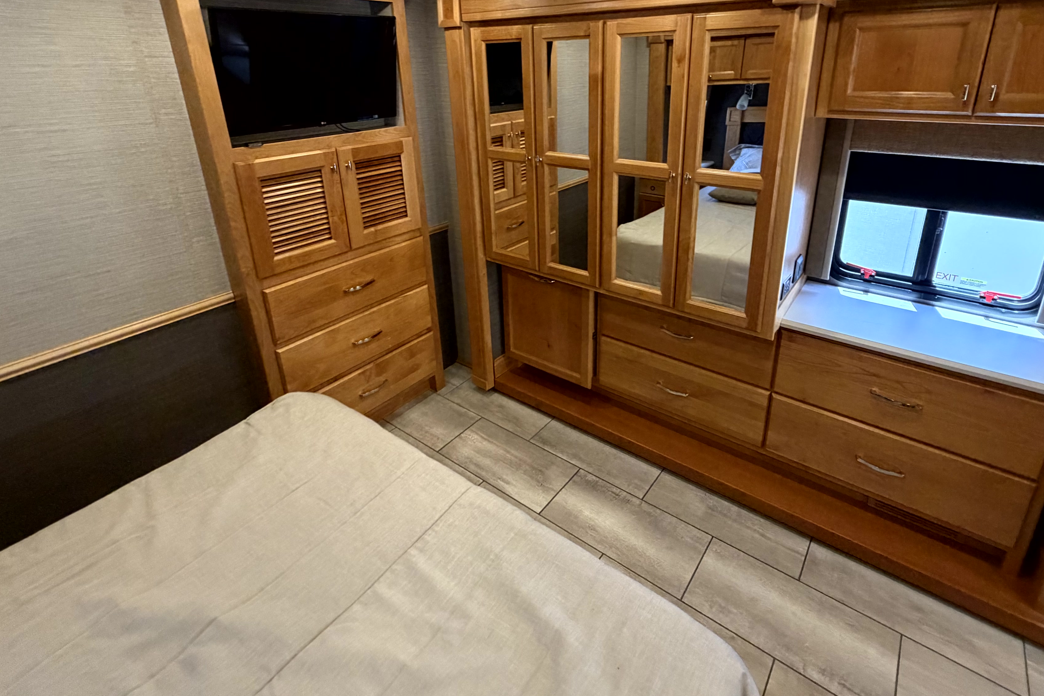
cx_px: 560
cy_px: 235
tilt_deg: -18.9
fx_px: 522
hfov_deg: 89.8
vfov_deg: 65.7
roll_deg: +0.1
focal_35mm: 18
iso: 500
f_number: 2.2
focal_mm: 2.22
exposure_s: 1/60
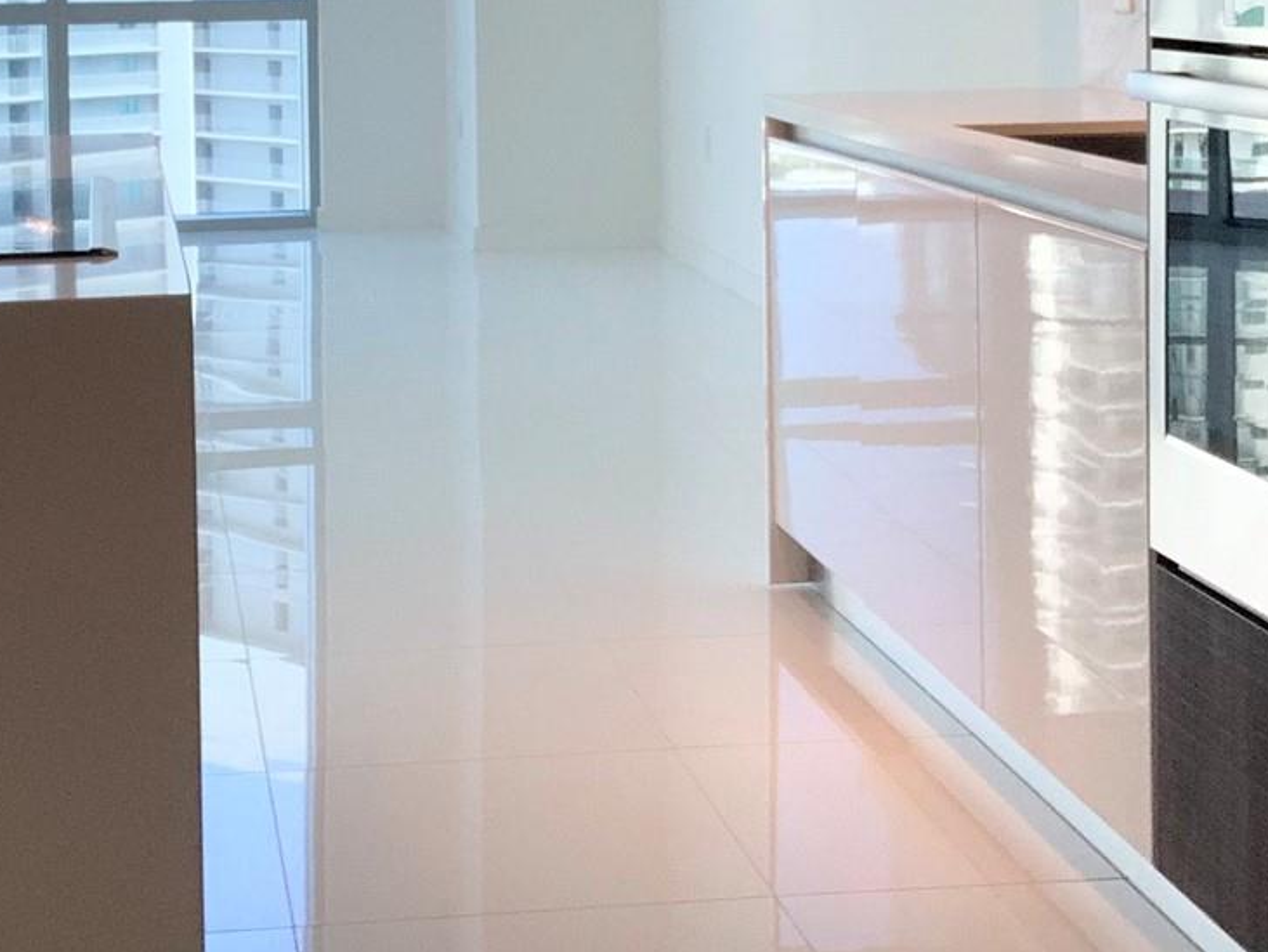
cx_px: 501
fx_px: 2565
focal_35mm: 70
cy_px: 52
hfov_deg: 27.7
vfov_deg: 20.5
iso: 64
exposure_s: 1/120
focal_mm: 2.87
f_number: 2.2
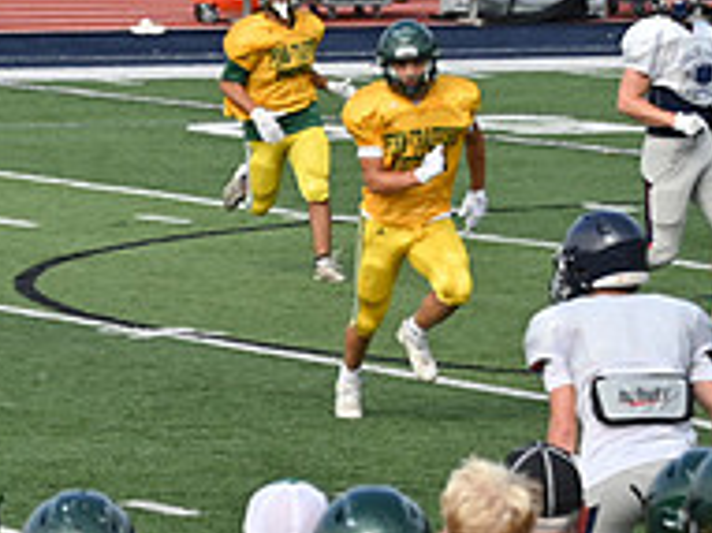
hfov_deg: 4.0
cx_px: -231
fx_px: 10093
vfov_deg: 3.0
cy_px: 363
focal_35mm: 491
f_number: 5.3
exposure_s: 1/800
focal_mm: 112
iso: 180
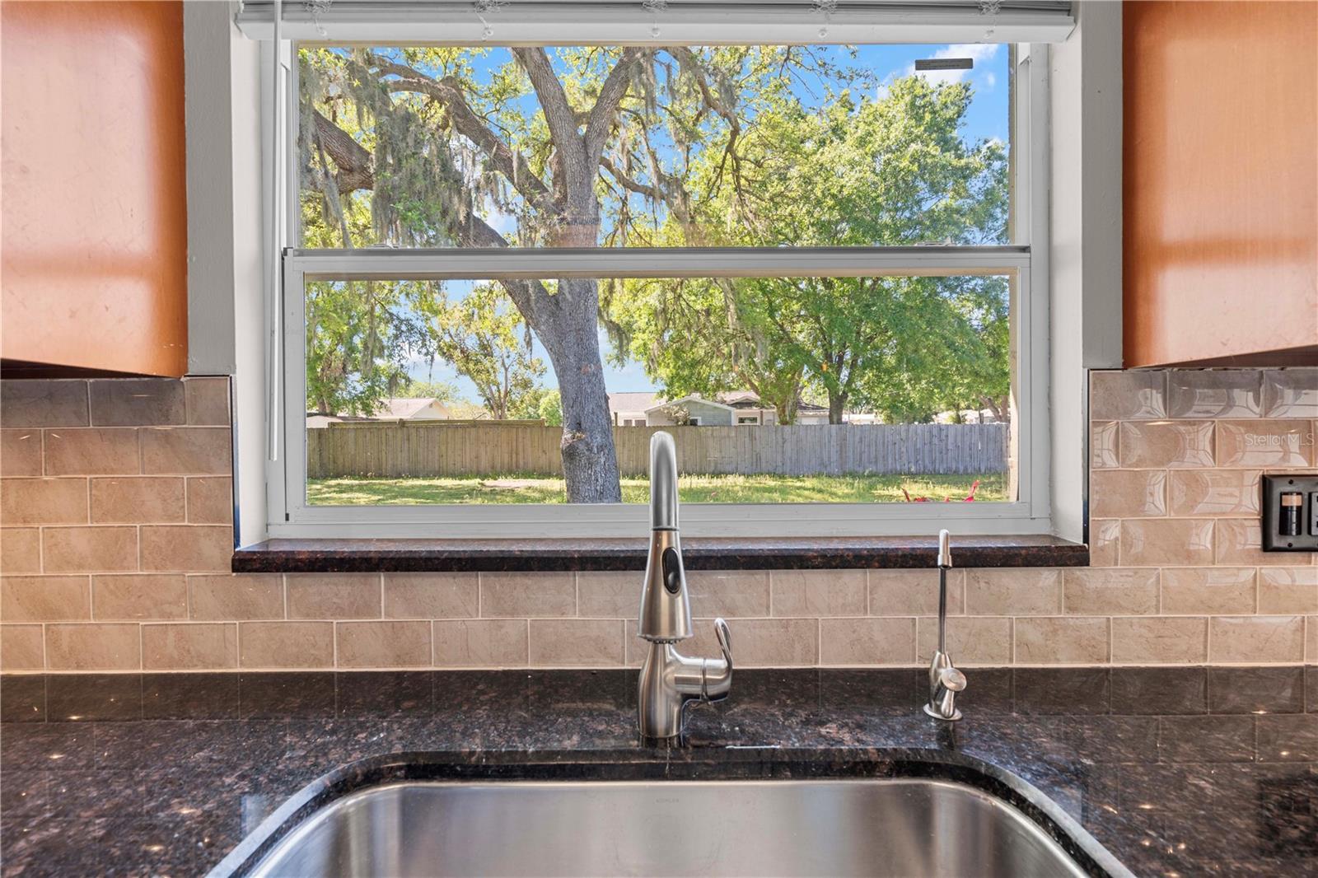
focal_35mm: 16
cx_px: 659
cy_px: 439
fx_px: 586
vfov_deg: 73.7
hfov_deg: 96.7
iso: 200
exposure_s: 1/2
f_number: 8
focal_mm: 16
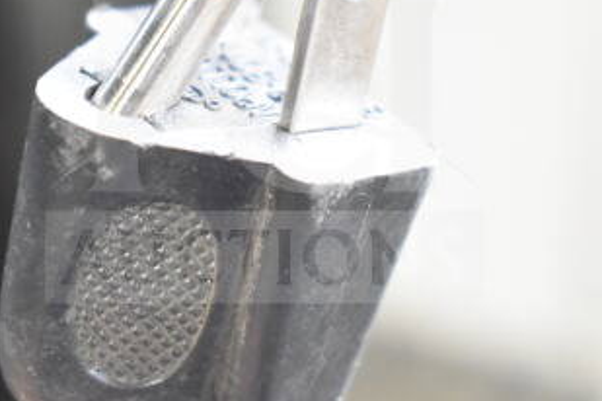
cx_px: 263
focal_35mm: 163
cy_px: 149
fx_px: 2725
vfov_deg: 8.4
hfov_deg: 12.6
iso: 7200
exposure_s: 1/100
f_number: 5.6
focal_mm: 55
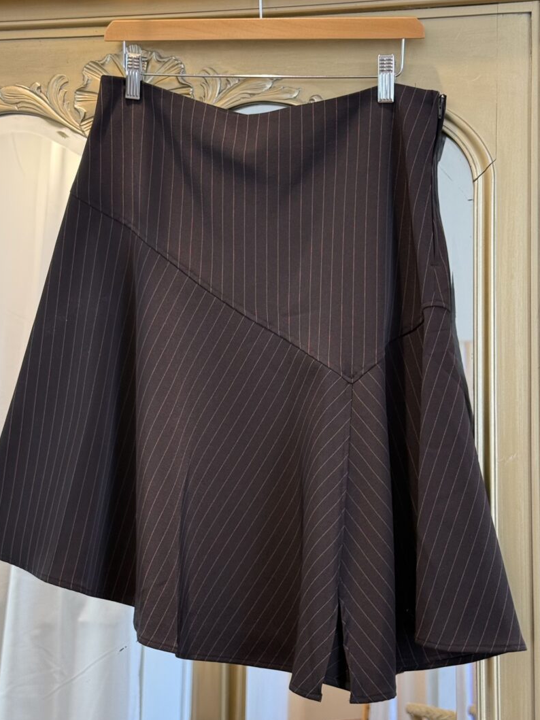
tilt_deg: -1.9
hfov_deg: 25.2
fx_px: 1207
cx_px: 284
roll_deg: +0.4
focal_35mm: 58
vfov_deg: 33.2
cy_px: 369
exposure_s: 1/100
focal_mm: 6.76
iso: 80
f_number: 1.78
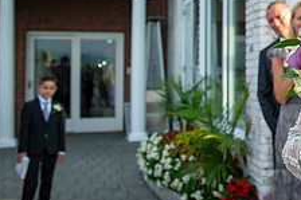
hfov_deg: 25.4
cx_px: 356
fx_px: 602
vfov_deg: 18.7
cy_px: 43
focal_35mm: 72
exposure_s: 1/2500
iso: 800
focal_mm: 26
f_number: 4
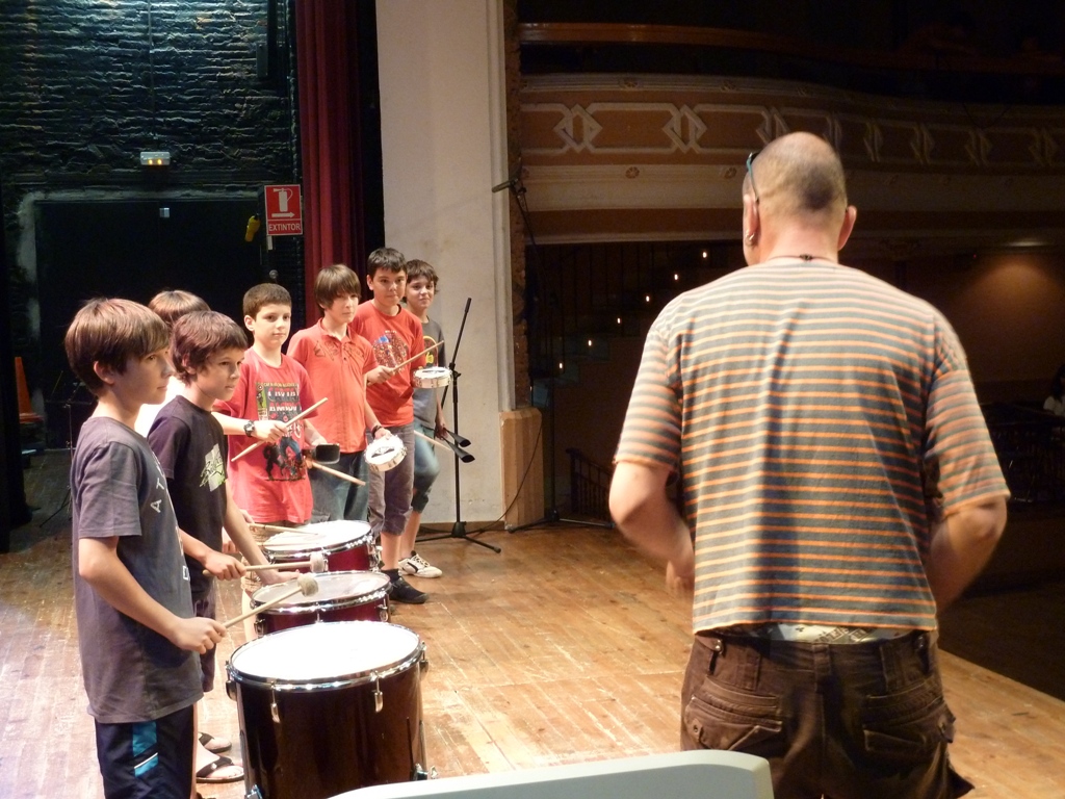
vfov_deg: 30.3
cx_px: 532
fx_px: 1477
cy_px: 400
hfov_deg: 39.7
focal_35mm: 48
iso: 400
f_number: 3.8
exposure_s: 1/8
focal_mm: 7.9
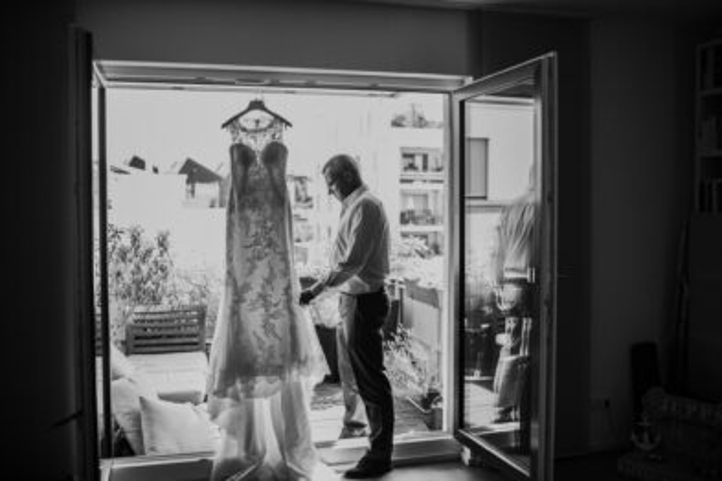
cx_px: 361
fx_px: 702
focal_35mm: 35
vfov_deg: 37.9
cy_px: 240
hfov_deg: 54.4
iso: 320
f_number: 2
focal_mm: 35
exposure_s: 1/500
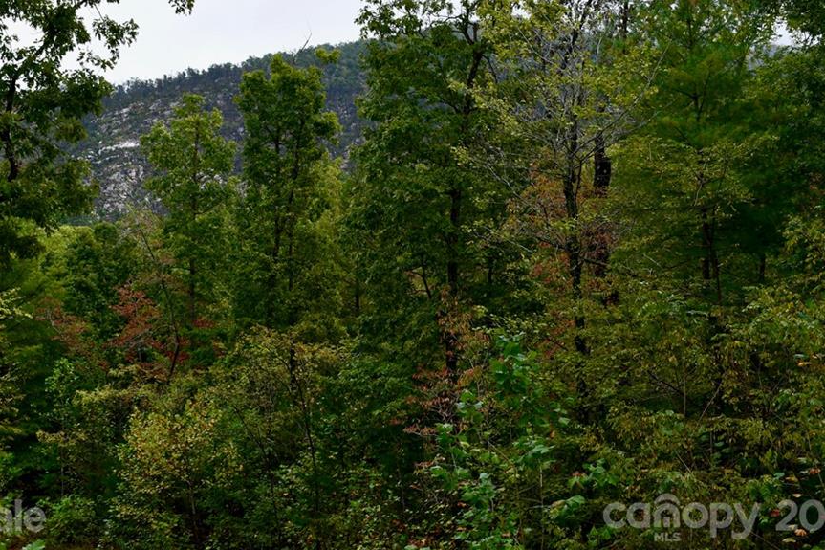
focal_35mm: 51
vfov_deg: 26.4
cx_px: 381
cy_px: 233
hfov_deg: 38.9
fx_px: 1168
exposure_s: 1/250
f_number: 5.6
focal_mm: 29
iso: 200
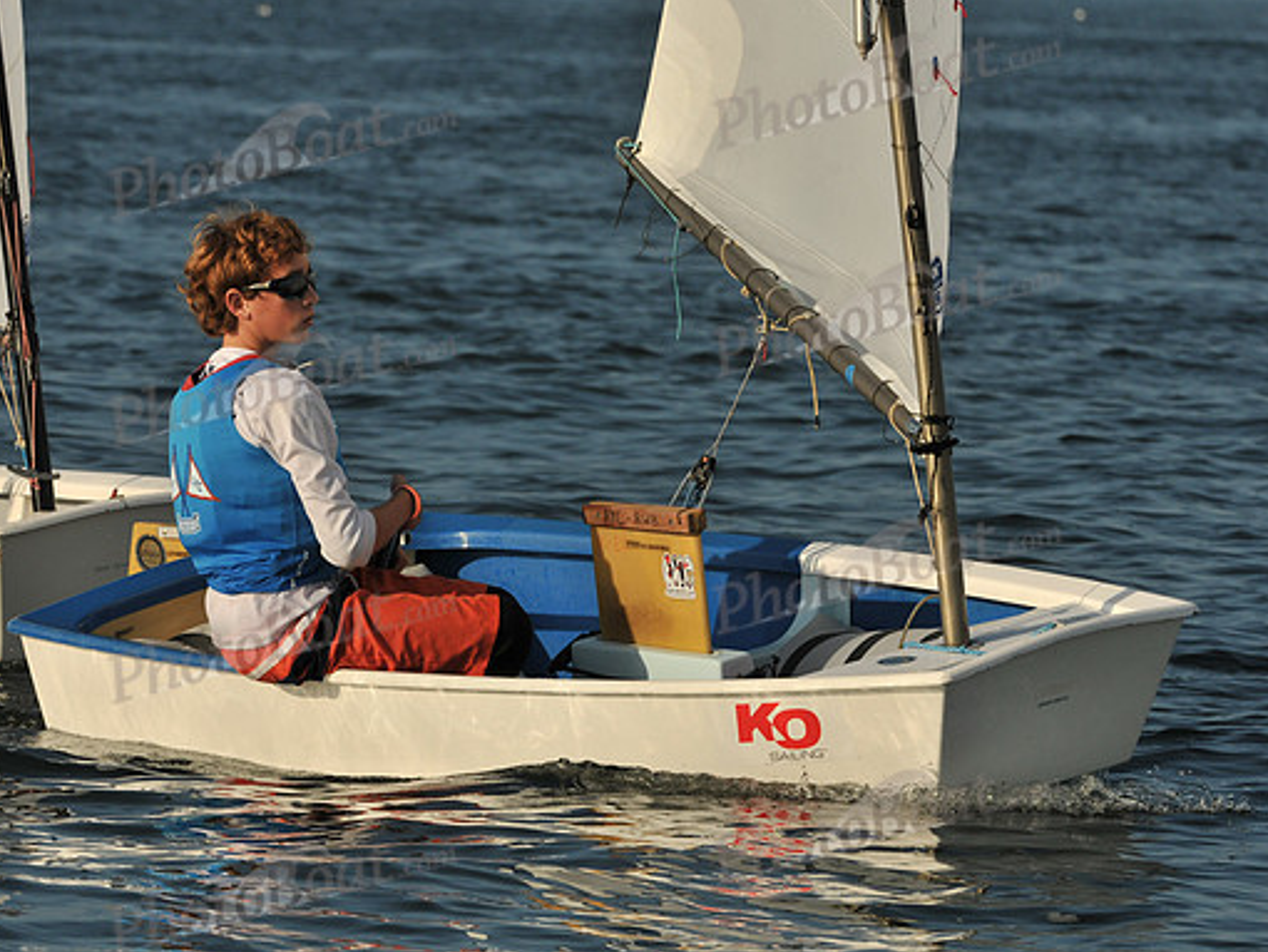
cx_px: 584
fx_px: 14403
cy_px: 476
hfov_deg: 5.0
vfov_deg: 3.8
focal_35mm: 393
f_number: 10
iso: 200
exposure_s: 1/800
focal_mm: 240
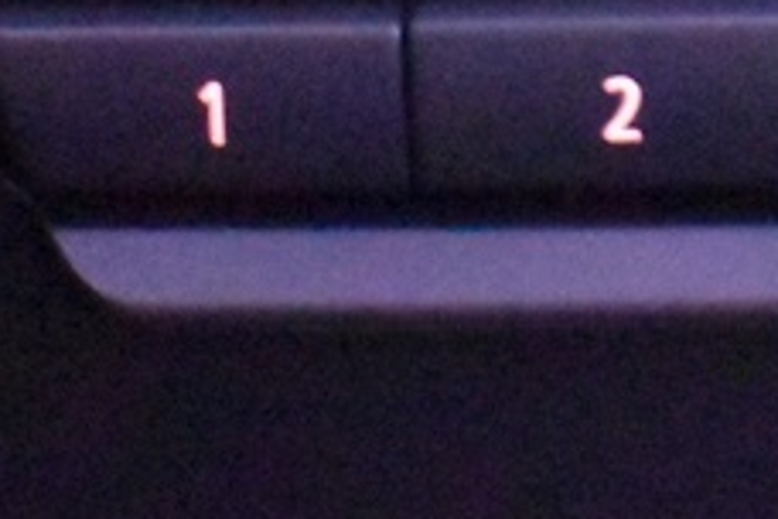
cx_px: 1396
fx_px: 5532
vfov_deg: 5.2
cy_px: -792
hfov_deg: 7.8
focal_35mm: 256
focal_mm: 24
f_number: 4
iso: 12800
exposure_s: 1/15
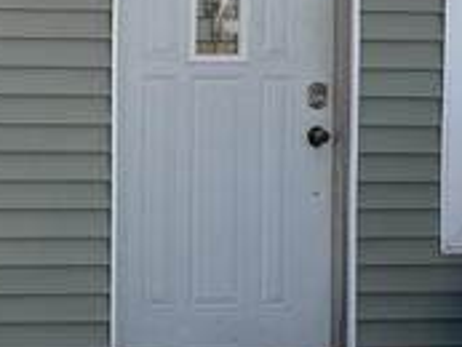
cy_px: 85
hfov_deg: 12.9
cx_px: -296
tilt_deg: -1.6
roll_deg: +0.0
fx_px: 1897
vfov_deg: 10.4
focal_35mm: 142
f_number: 1.78
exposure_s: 1/1923
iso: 80
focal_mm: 6.76
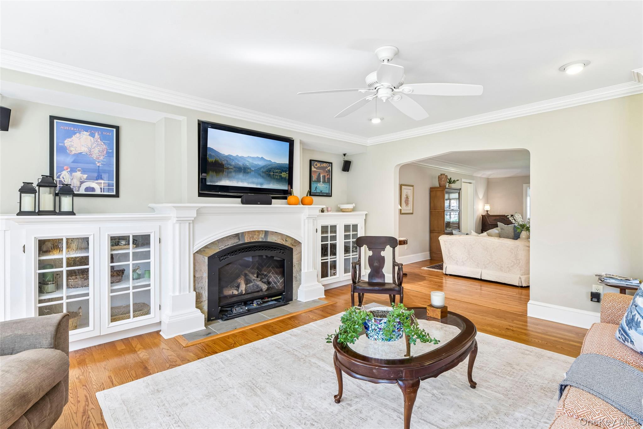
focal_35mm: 17
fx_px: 304
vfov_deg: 70.4
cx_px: 322
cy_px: 214
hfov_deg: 93.3
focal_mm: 17
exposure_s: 1/8
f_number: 9
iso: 250
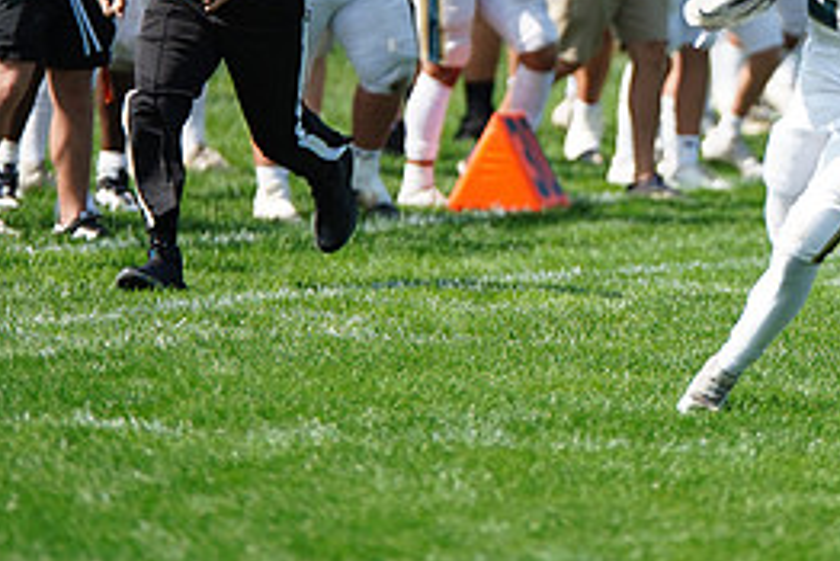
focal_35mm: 546
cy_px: -14
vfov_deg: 2.5
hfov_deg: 3.8
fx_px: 12746
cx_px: 737
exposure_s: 1/4000
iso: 400
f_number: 2.8
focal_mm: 247
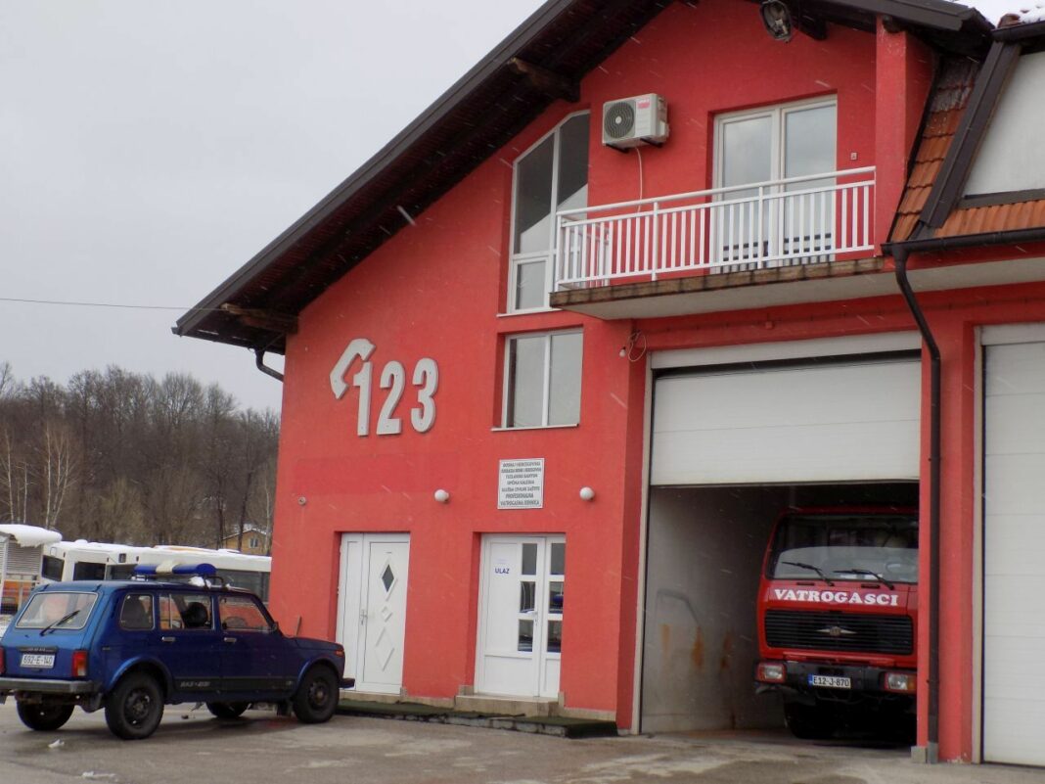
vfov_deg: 28.0
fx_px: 1570
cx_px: 522
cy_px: 392
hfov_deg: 36.8
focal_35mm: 52
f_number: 3.9
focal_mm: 9.3
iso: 80
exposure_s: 1/200
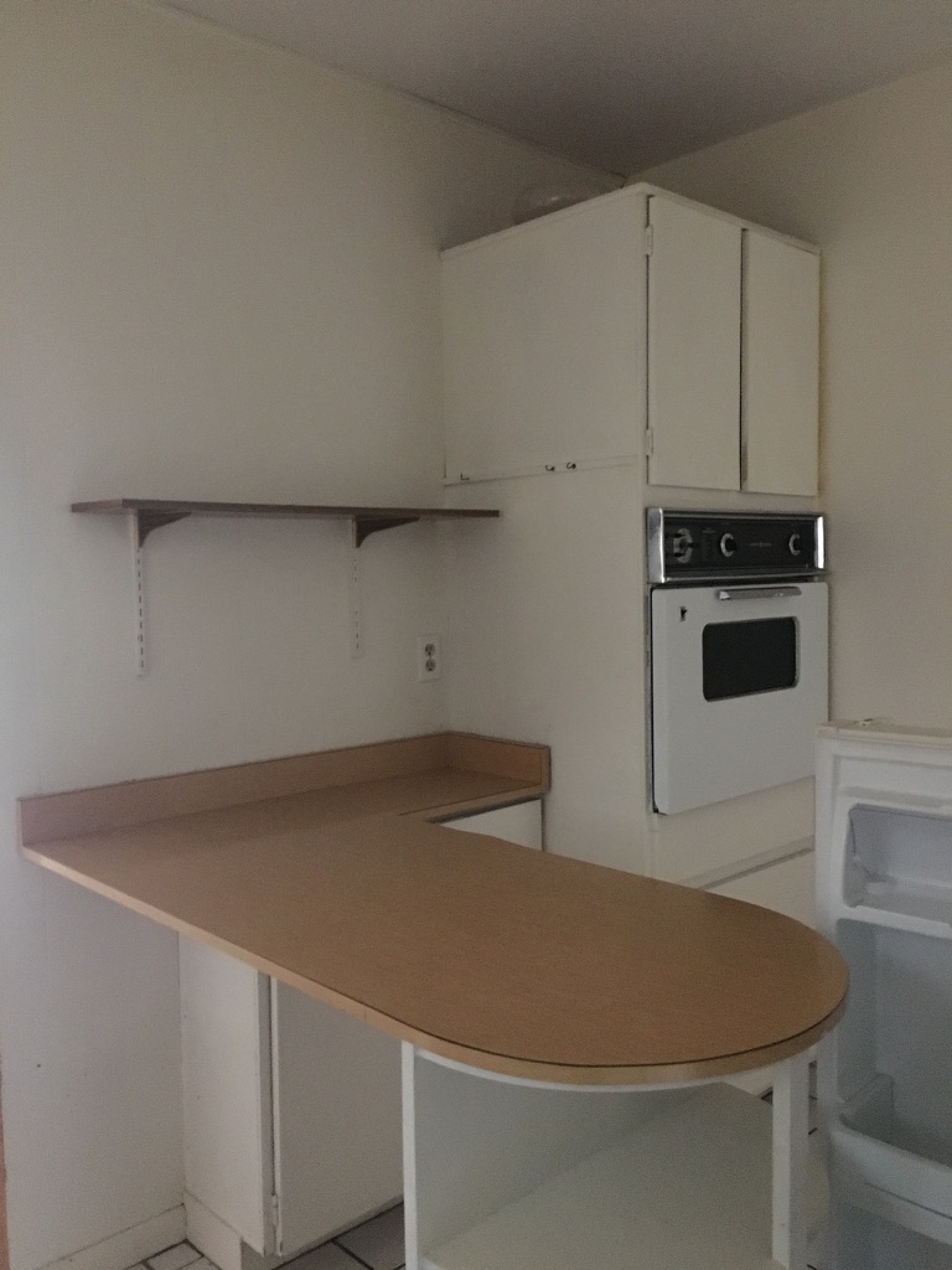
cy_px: 635
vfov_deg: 61.7
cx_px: 476
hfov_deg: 48.2
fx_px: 1063
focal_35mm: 29
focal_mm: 4.15
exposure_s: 1/15
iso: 640
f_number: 2.2
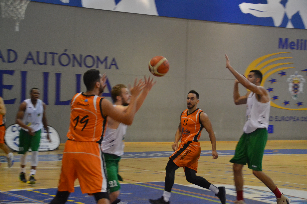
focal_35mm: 78
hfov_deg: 26.0
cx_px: 154
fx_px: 665
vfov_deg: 17.5
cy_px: 102
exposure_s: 1/160
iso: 3200
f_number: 5
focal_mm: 52
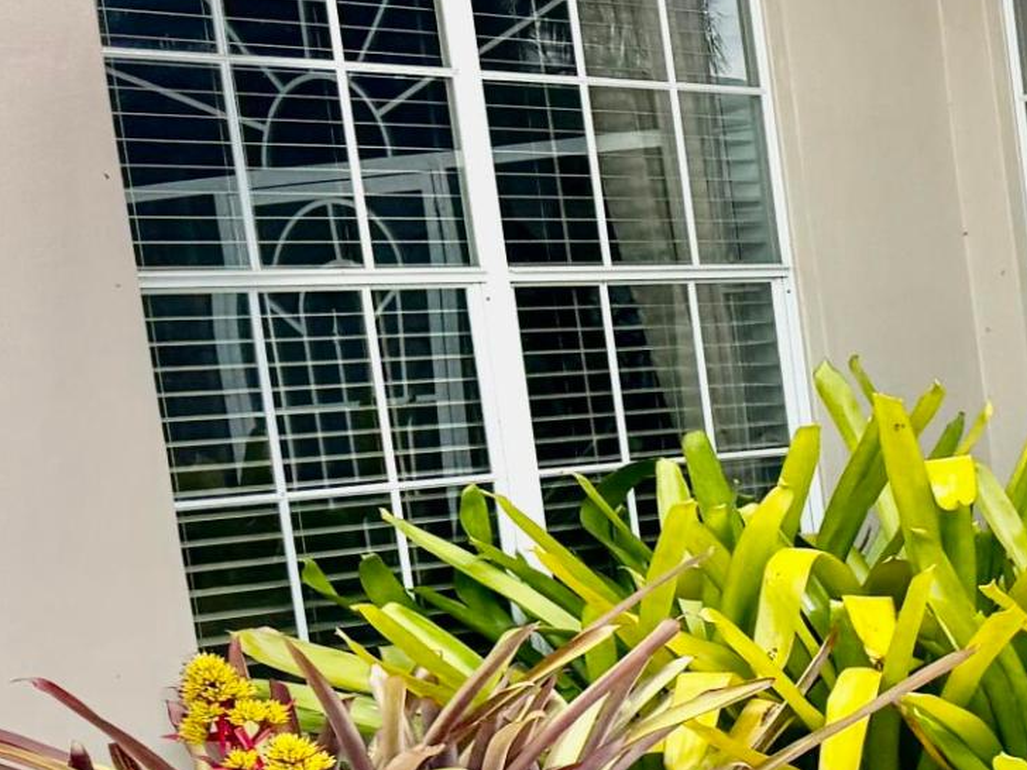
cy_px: 688
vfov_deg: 15.4
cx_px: 2030
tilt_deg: -7.4
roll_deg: +4.4
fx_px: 2818
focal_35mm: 95
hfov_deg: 16.2
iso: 100
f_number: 1.78
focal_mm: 6.76
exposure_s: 1/153
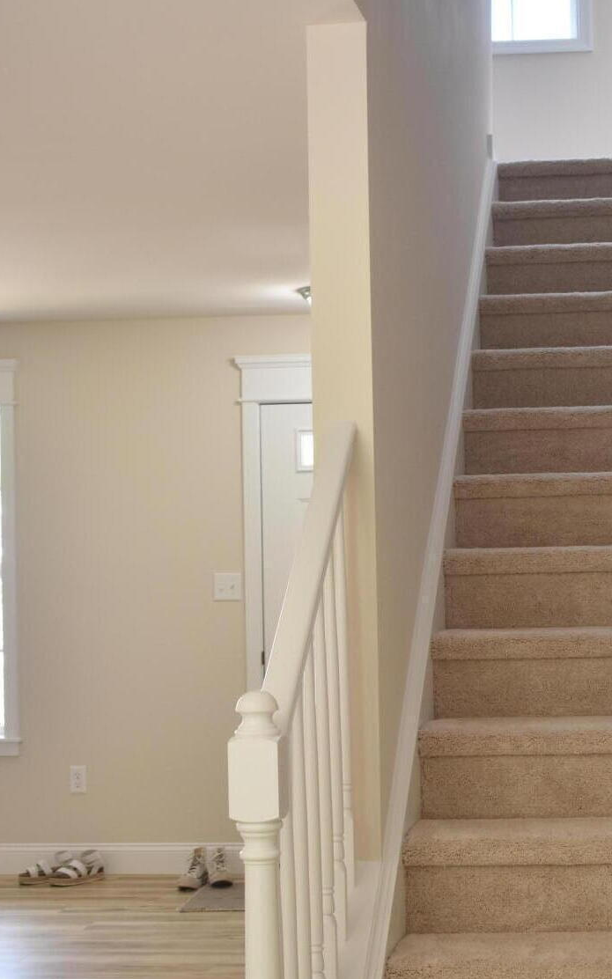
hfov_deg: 19.3
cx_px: 565
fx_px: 1761
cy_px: 497
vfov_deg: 31.1
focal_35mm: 66
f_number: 4
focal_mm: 24
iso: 400
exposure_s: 1/60
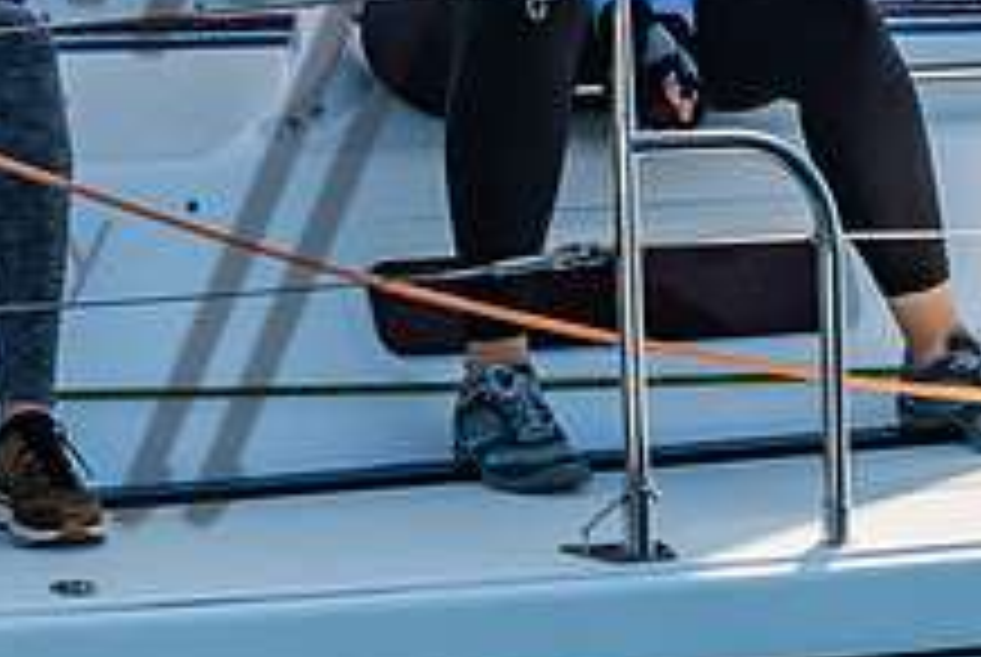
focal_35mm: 626
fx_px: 17081
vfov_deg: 2.2
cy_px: -698
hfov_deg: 3.3
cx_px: -350
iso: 160
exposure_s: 1/400
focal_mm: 88
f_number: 6.3
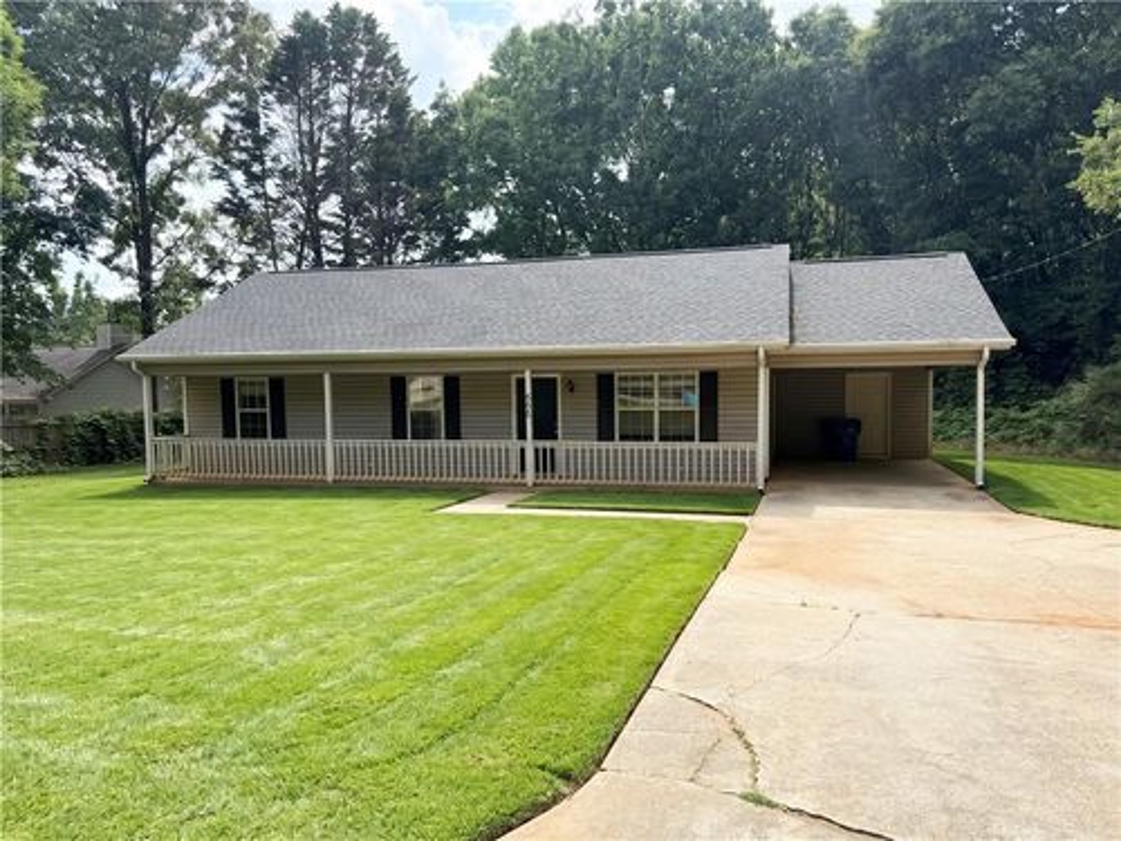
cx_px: 560
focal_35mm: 24
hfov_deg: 71.6
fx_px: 777
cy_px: 420
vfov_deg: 56.8
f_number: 1.78
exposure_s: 1/3759
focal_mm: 6.76
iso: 80
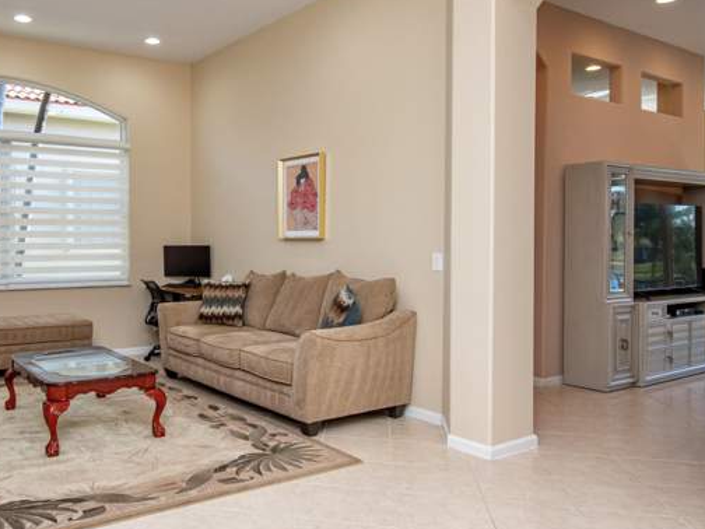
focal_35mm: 30
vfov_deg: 47.1
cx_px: 204
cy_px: 251
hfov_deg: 58.2
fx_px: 606
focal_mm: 13
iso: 800
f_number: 6.3
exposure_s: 1/200
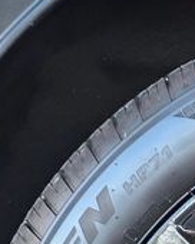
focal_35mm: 456
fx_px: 3290
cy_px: 452
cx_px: 410
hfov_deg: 3.4
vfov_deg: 4.2
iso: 400
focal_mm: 70
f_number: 4
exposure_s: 1/250
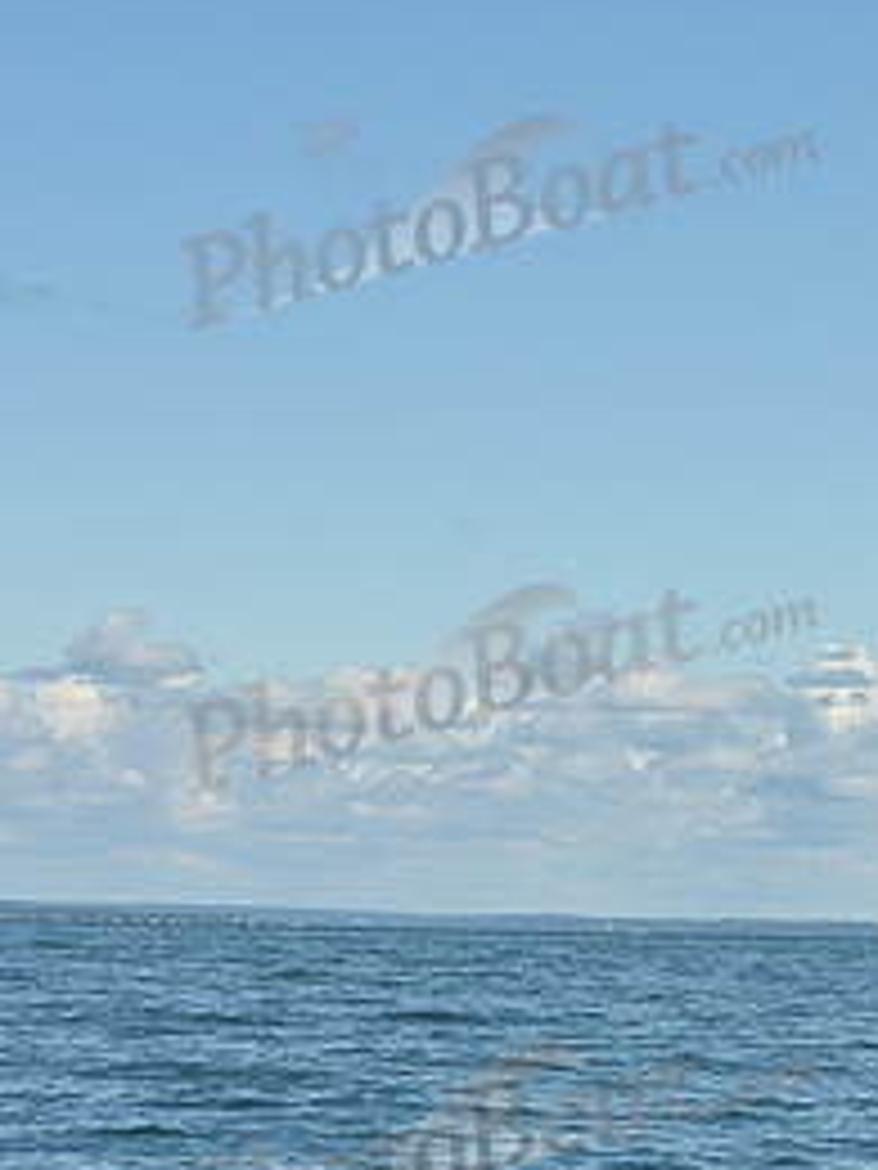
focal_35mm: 150
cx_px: 1054
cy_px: 380
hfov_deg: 9.8
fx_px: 5073
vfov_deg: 13.1
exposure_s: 1/1600
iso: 250
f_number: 8
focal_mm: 70
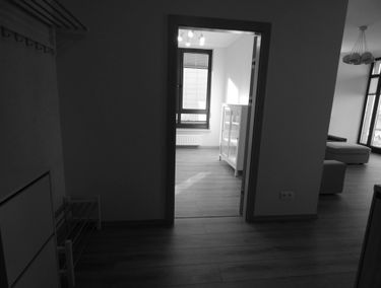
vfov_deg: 66.3
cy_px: 144
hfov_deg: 81.5
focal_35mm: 20
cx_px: 190
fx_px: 221
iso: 80
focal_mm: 3.6
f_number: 2.8
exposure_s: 1/125
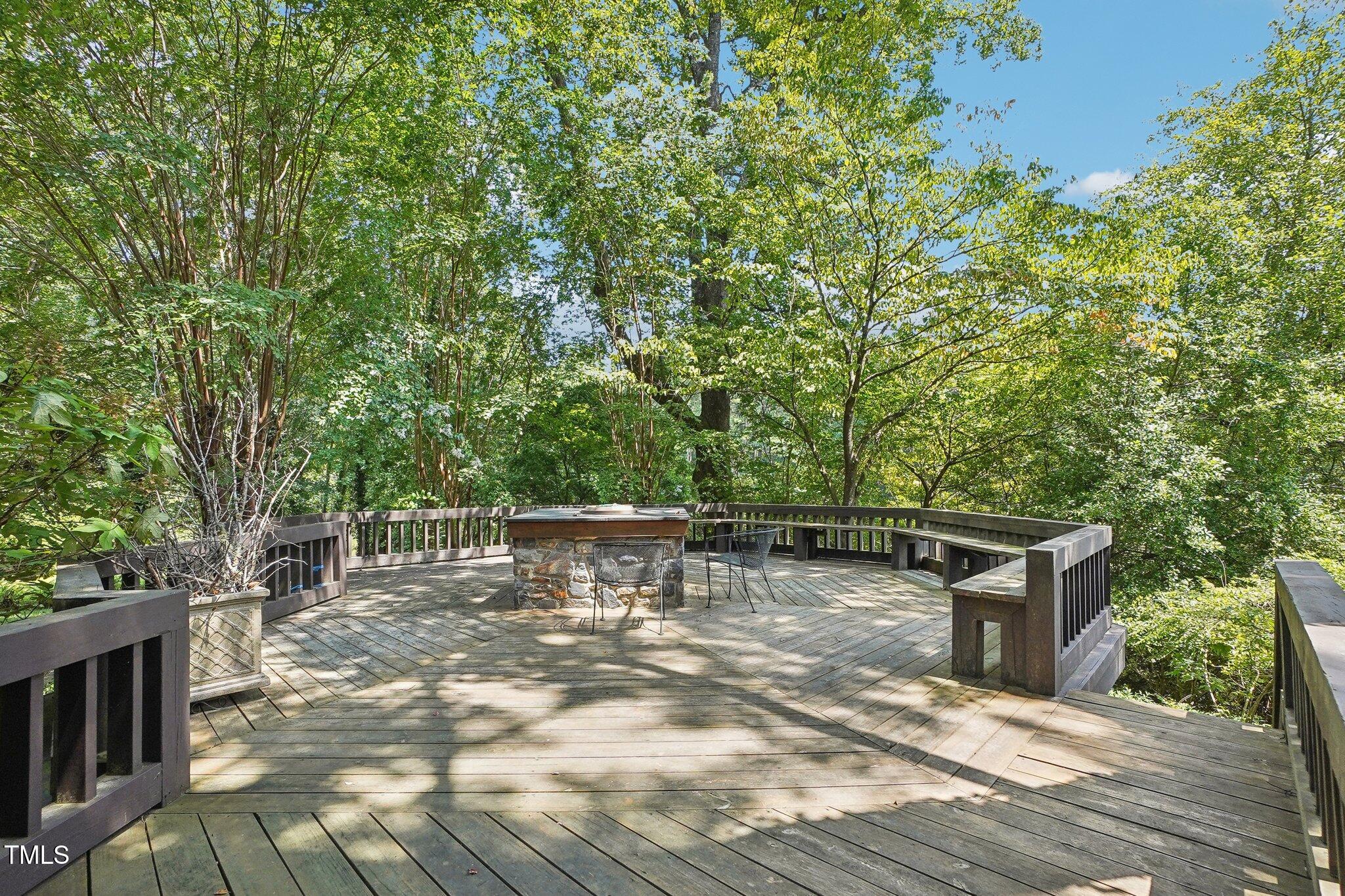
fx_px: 560
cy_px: 448
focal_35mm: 15
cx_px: 672
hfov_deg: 100.4
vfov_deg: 77.3
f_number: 8
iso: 400
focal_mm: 10
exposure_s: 1/125
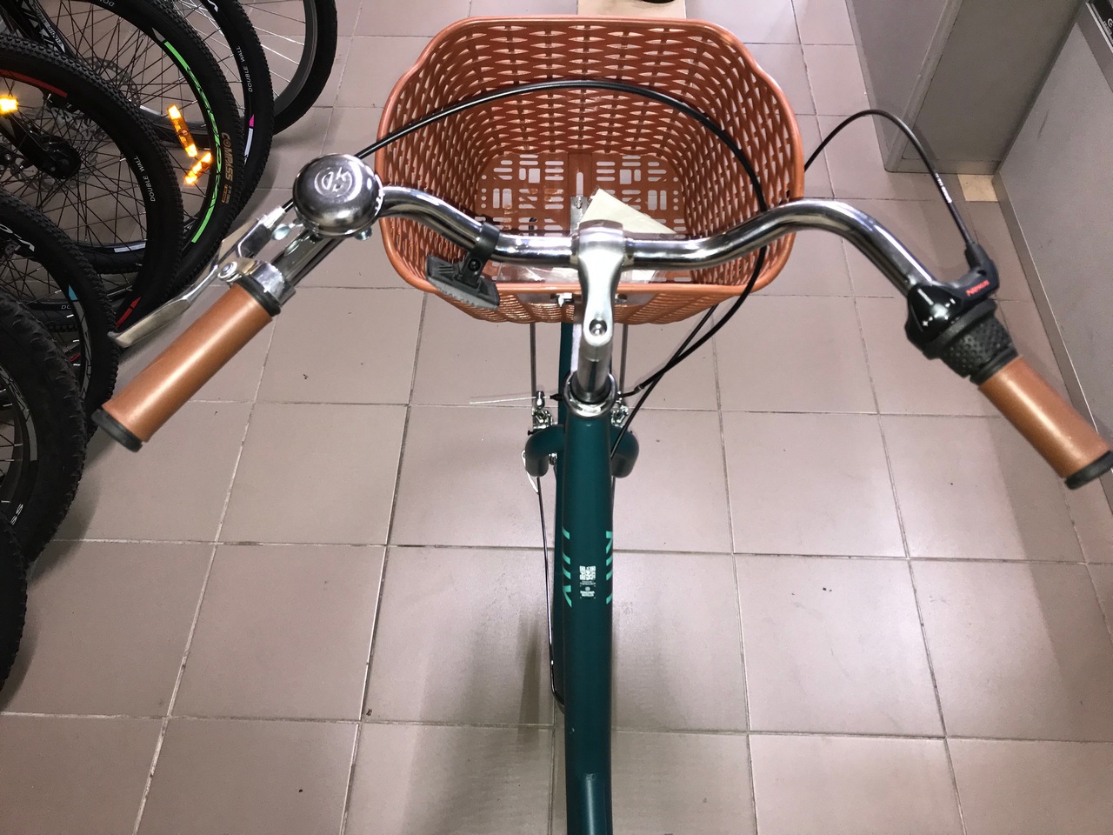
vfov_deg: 49.7
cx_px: 556
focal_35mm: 28
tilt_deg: -54.2
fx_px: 900
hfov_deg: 63.4
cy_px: 418
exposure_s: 1/33
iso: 40
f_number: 1.8
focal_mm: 3.99
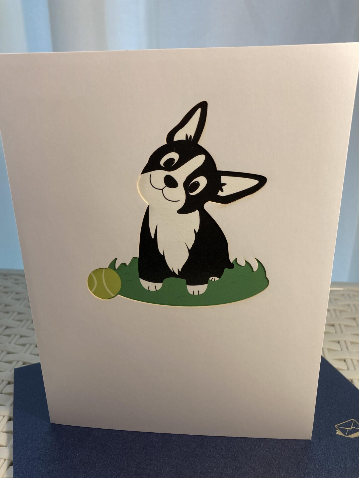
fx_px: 387
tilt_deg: -15.8
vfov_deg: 63.4
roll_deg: -0.9
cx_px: 180
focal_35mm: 28
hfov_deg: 49.7
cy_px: 239
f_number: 1.8
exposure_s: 1/100
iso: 25
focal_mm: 3.99
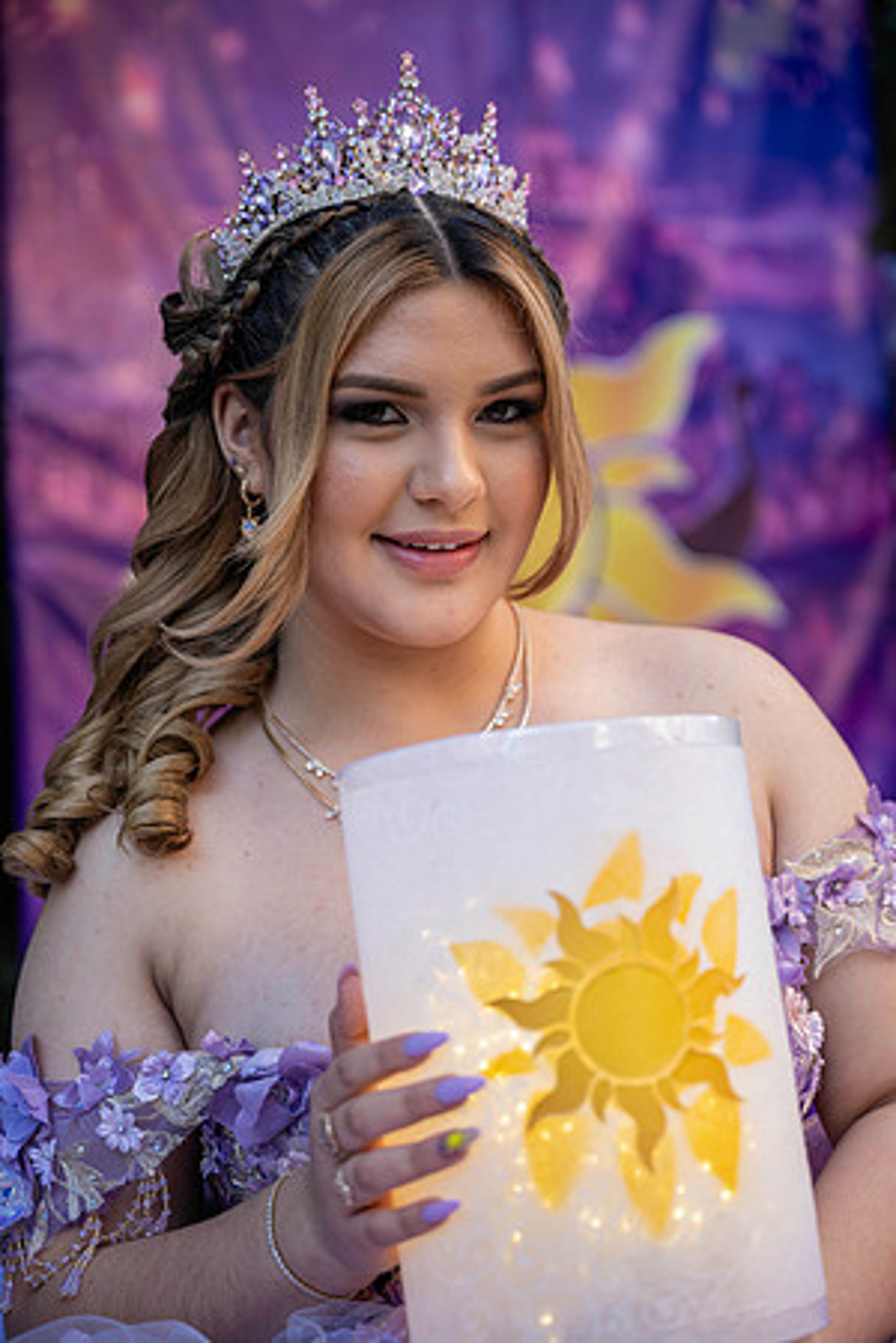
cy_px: 672
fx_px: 2613
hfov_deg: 19.5
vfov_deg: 28.8
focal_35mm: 70
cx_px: 448
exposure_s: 1/100
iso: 160
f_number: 2.8
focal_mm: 70
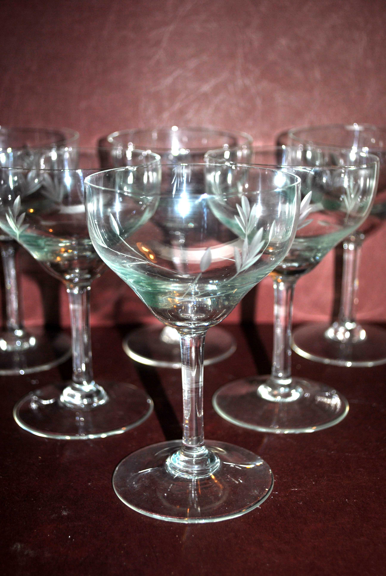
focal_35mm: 48
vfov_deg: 41.1
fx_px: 770
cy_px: 288
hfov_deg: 28.2
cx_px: 193
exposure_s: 1/125
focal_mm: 32
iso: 100
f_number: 4.8
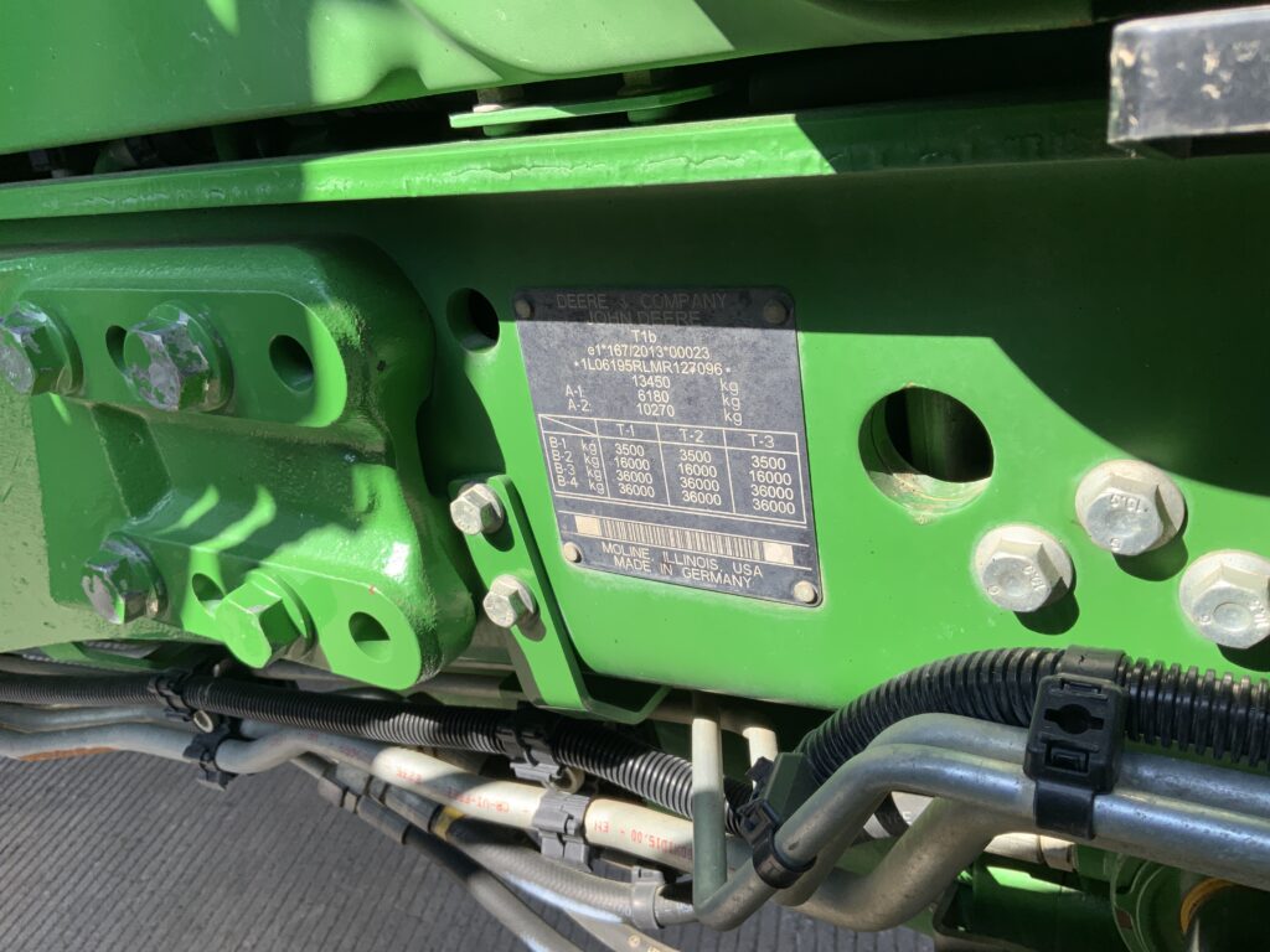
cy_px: 476
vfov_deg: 48.2
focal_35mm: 29
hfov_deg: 61.7
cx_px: 635
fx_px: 1064
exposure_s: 1/500
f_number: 1.8
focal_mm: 3
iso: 16
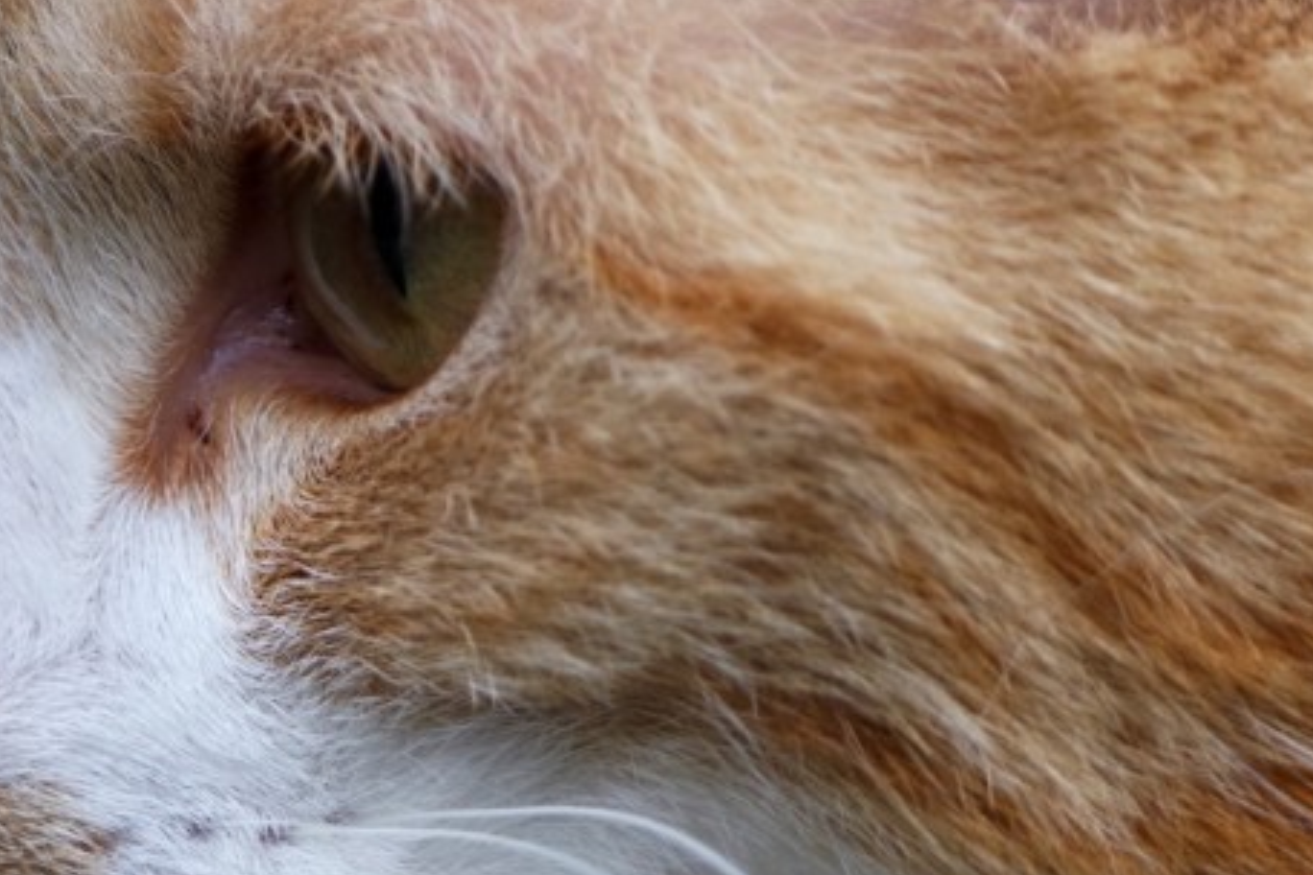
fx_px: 12582
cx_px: 222
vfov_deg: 4.0
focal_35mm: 345
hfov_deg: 6.0
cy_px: 688
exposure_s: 1/160
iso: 800
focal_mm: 130
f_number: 5
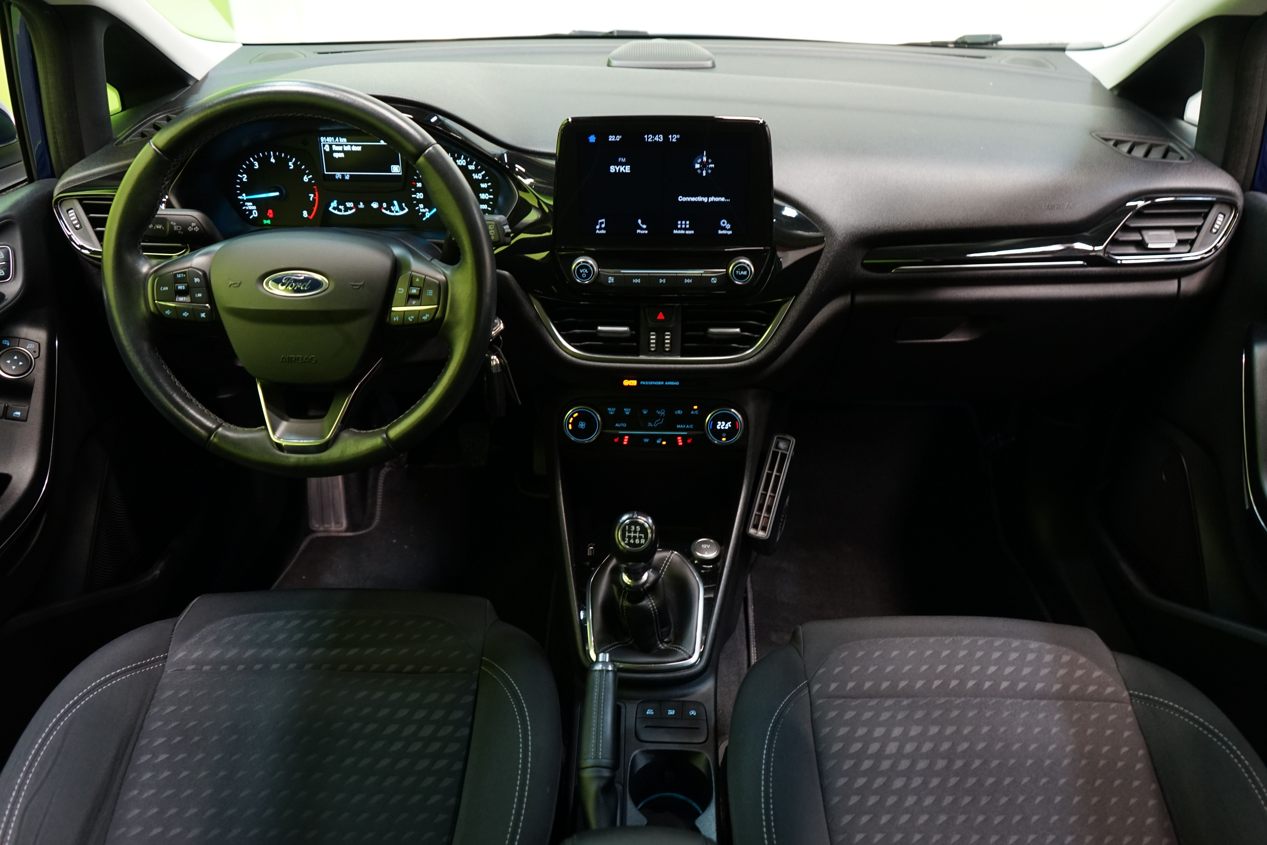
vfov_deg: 46.4
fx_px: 985
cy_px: 422
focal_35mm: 28
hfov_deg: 65.5
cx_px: 634
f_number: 3.5
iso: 1000
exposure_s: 1/30
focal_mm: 28
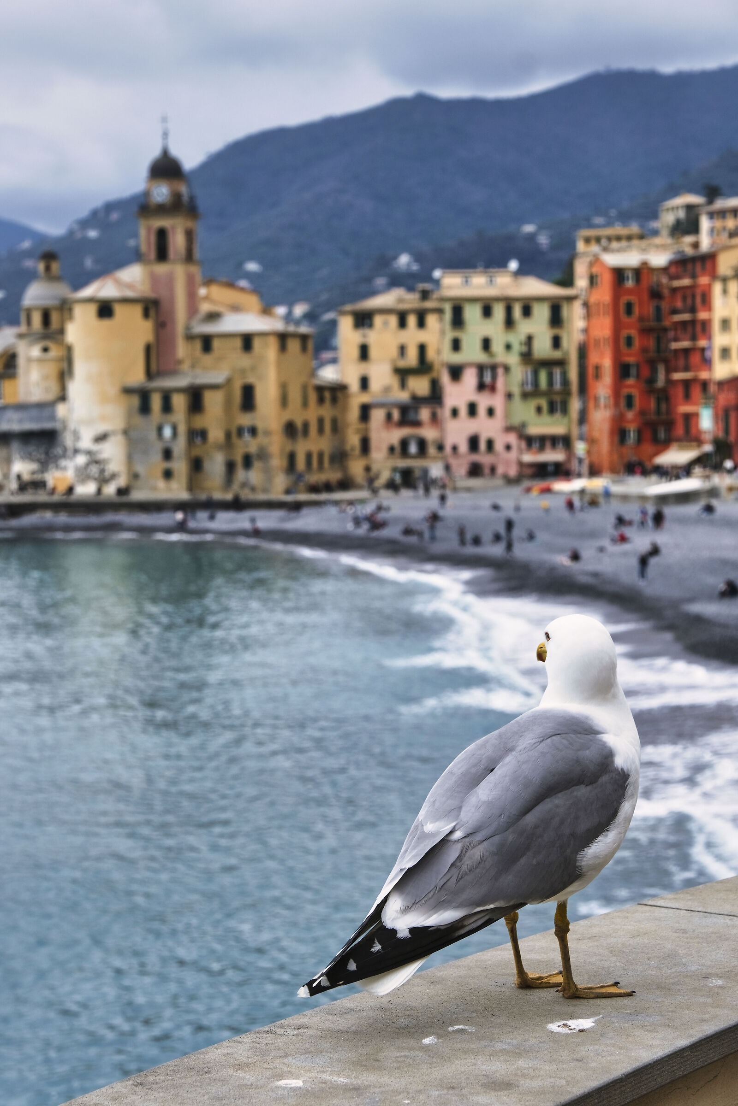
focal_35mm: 83
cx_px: 369
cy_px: 553
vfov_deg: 24.5
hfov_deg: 16.5
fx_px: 2552
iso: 250
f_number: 8
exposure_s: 1/320
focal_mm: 55
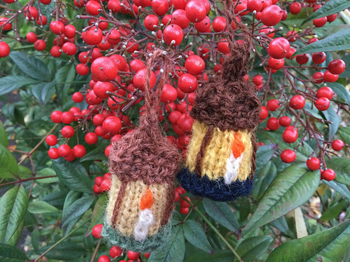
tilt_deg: -29.7
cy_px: 131
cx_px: 175
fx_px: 313
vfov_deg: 45.4
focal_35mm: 31
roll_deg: -9.0
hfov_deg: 58.4
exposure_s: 1/30
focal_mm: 3.3
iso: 200
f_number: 2.4
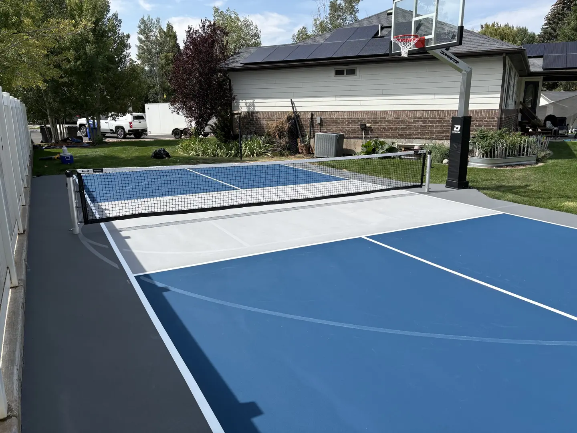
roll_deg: -0.1
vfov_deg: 53.1
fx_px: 433
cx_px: 288
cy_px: 216
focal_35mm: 26
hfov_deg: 67.3
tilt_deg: -9.9
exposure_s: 1/3125
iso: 50
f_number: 1.6
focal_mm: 5.96
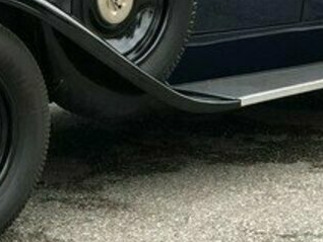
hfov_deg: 10.1
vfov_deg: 7.5
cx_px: 115
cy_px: -62
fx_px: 1830
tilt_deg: -5.2
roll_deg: +1.3
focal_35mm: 196
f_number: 2.4
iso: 32
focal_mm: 6
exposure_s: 1/60
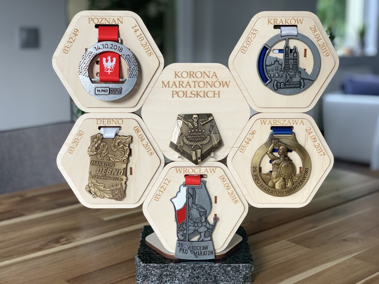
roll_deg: -0.1
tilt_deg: -9.6
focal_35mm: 53
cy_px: 143
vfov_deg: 27.5
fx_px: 580
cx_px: 189
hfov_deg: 36.2
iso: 125
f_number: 2.4
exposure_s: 1/73
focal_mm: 6
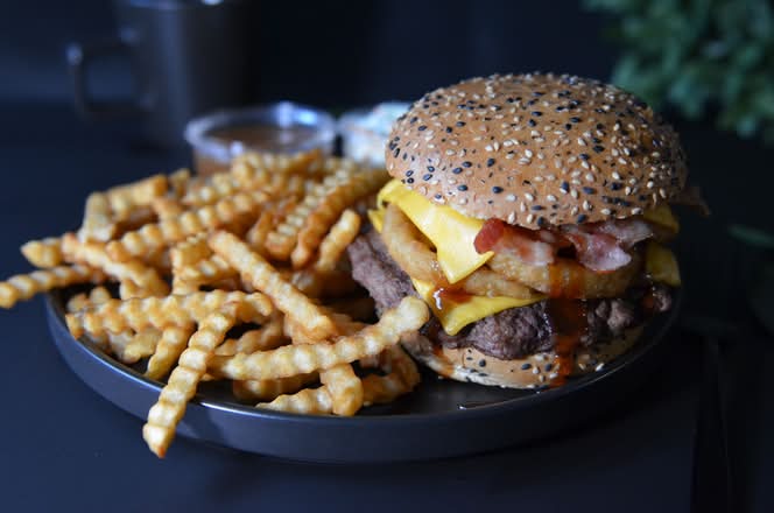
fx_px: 933
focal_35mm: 44
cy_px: 256
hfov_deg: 45.0
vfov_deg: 30.7
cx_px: 387
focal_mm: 29
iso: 1600
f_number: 2.8
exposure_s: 1/50
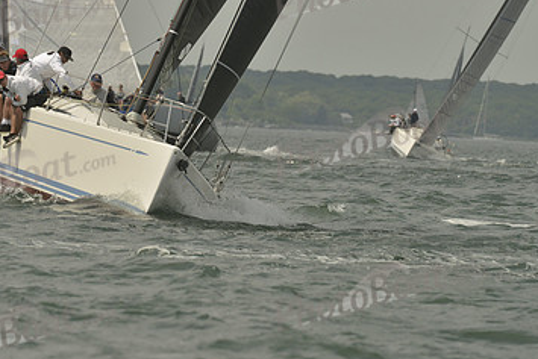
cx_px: 195
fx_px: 9777
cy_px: 81
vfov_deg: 2.1
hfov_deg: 3.2
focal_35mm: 654
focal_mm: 400
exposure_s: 1/1250
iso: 280
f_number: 9
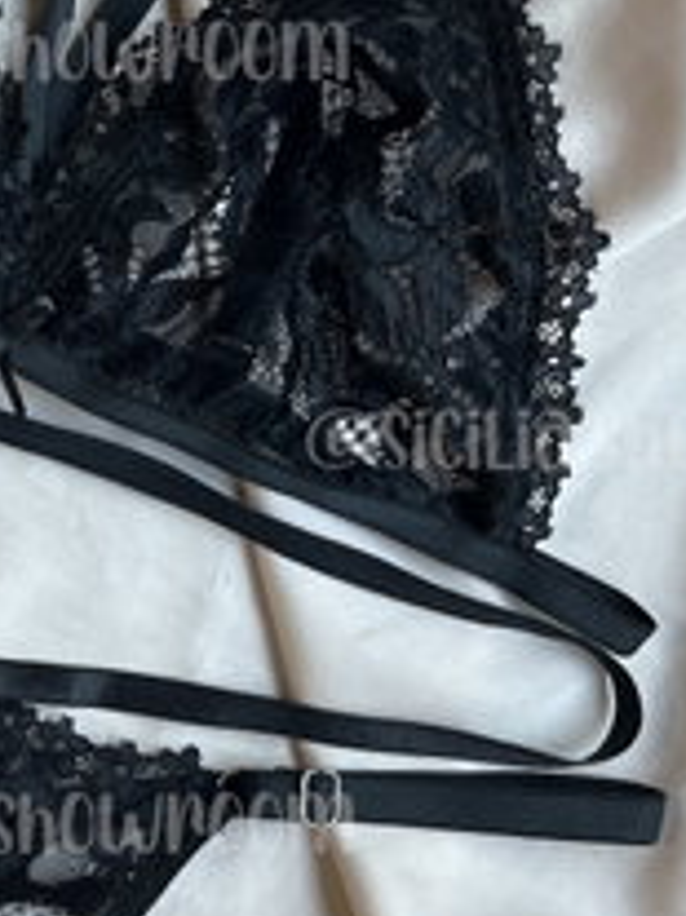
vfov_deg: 29.0
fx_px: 1772
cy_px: 427
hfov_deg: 20.8
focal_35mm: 67
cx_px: -80
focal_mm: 5.1
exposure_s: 1/121
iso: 80
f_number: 1.6
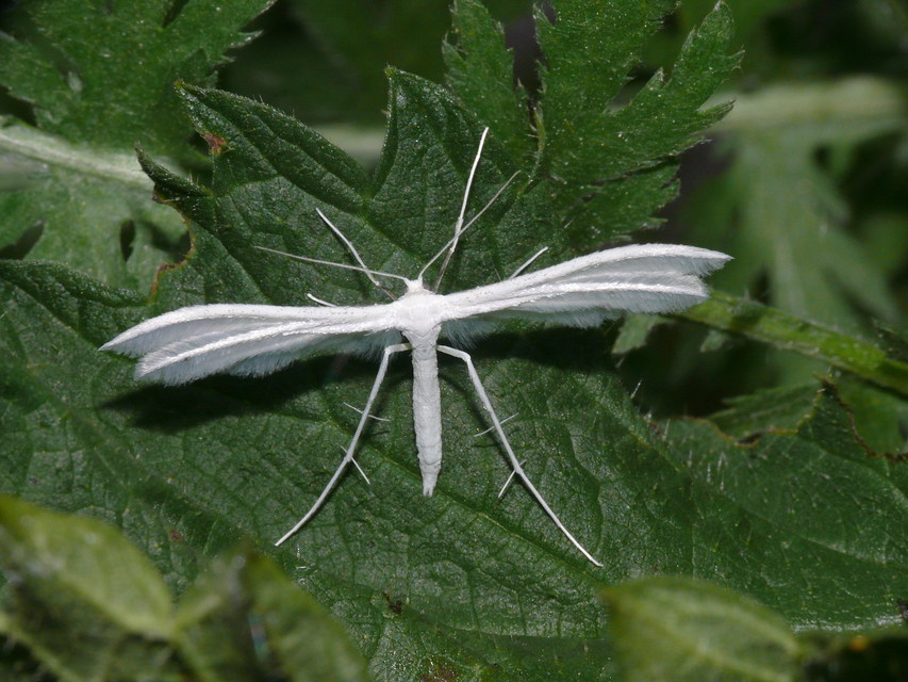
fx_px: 3935
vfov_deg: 9.9
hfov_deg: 13.2
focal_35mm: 150
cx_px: 454
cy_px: 341
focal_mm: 31.8
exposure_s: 1/160
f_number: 11
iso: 200
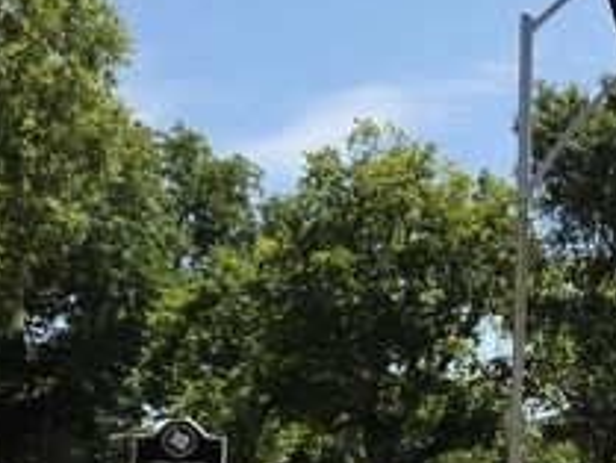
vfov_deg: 16.4
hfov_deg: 21.1
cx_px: 684
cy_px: 492
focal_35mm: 88
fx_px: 1567
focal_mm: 5.4
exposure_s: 1/4186
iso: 80
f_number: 1.8
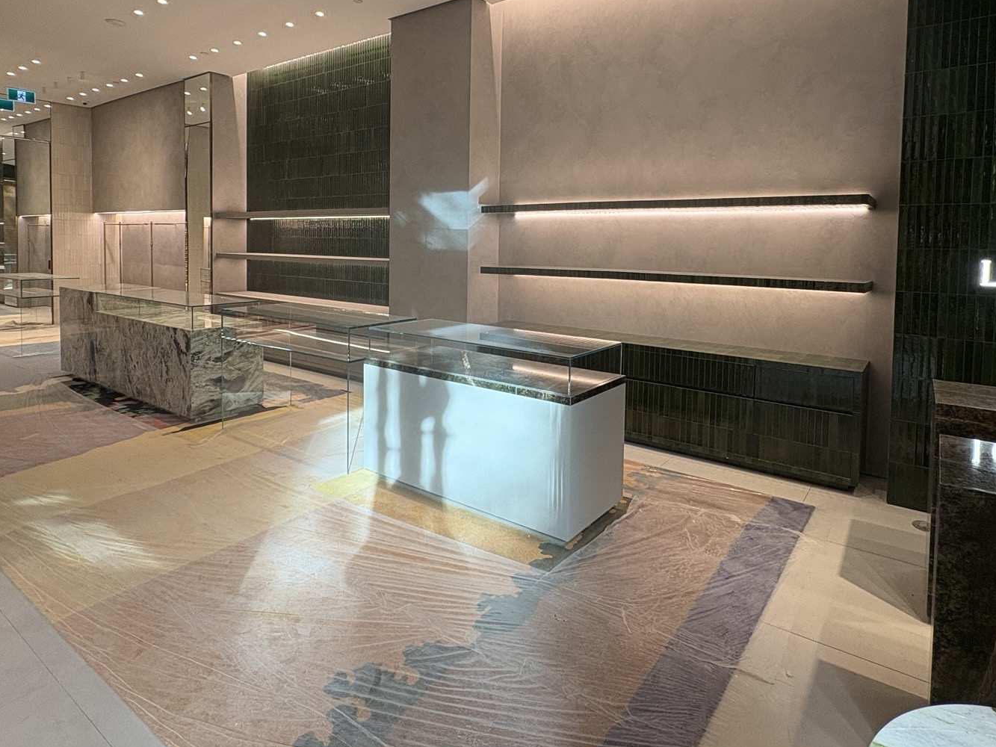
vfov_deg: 62.3
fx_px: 604
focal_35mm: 21
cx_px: 519
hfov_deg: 78.9
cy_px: 266
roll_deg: -0.9
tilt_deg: -1.5
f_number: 2.2
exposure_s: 1/120
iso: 160
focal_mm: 2.22
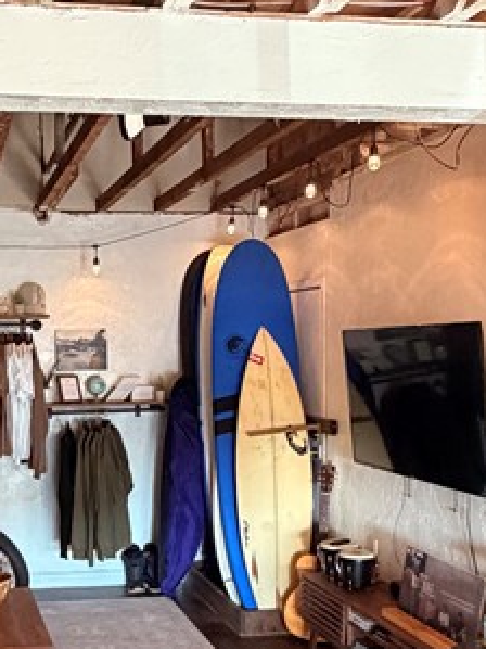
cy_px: 404
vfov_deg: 39.4
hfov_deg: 29.4
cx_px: 82
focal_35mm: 48
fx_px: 899
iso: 640
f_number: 2.2
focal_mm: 2.22
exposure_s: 1/60
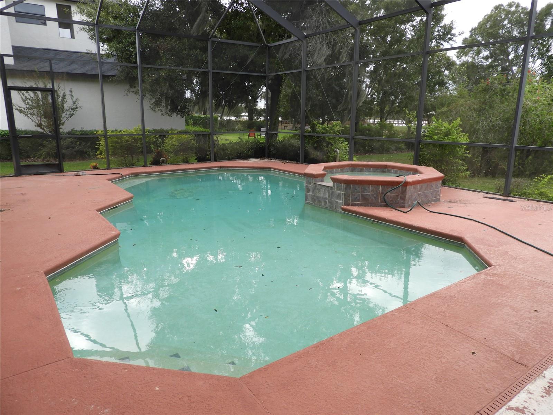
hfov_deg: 71.6
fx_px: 383
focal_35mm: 24
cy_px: 208
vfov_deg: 56.8
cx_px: 276
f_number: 3.3
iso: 100
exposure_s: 1/125
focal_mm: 4.3
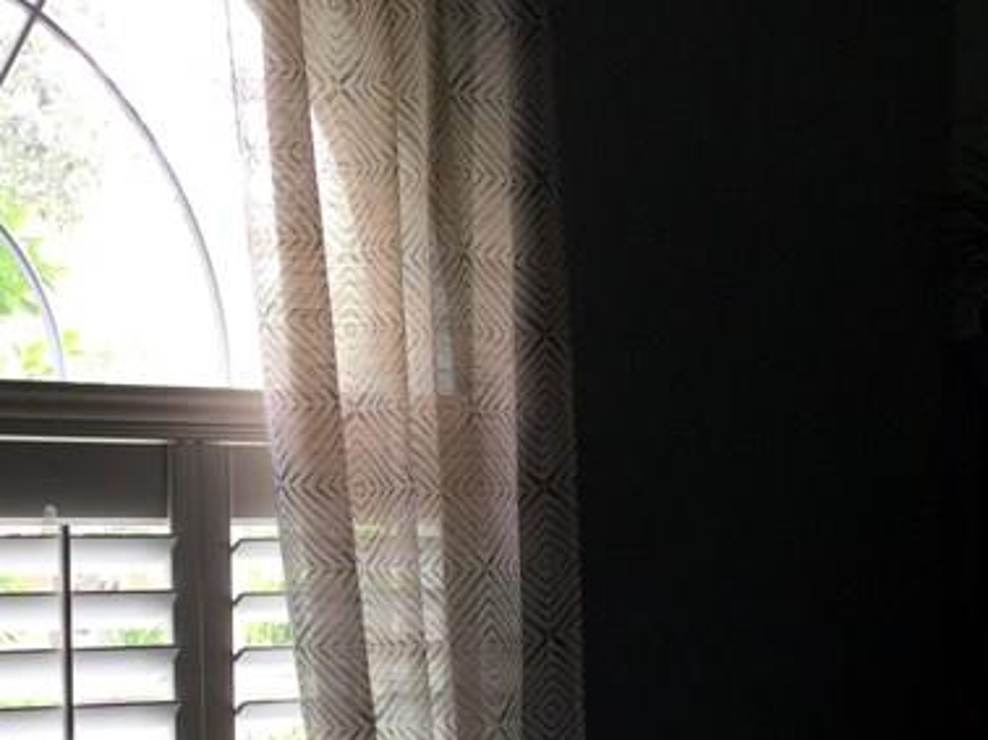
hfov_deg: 23.2
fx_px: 2396
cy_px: 706
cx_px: 376
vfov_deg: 17.2
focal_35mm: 84
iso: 32
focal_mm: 3.3
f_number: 2.4
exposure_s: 1/60
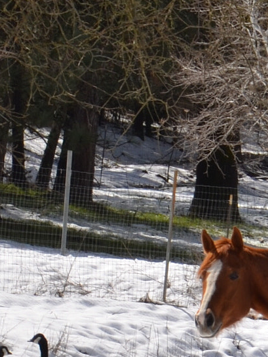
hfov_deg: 5.0
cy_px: 332
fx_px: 3058
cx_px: 145
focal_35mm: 296
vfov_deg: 6.7
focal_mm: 70
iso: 100
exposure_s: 1/250
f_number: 11
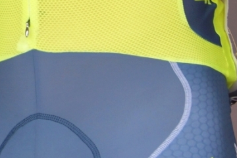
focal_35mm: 750
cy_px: -227
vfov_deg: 1.8
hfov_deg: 2.7
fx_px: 4937
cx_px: -247
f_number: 4
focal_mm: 100
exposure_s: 1/250
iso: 100
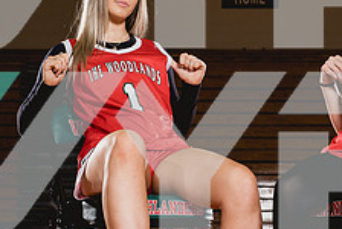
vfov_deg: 11.3
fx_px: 1161
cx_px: 242
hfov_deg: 16.7
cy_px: 147
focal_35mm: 122
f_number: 5.6
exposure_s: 1/250
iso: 320
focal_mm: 45
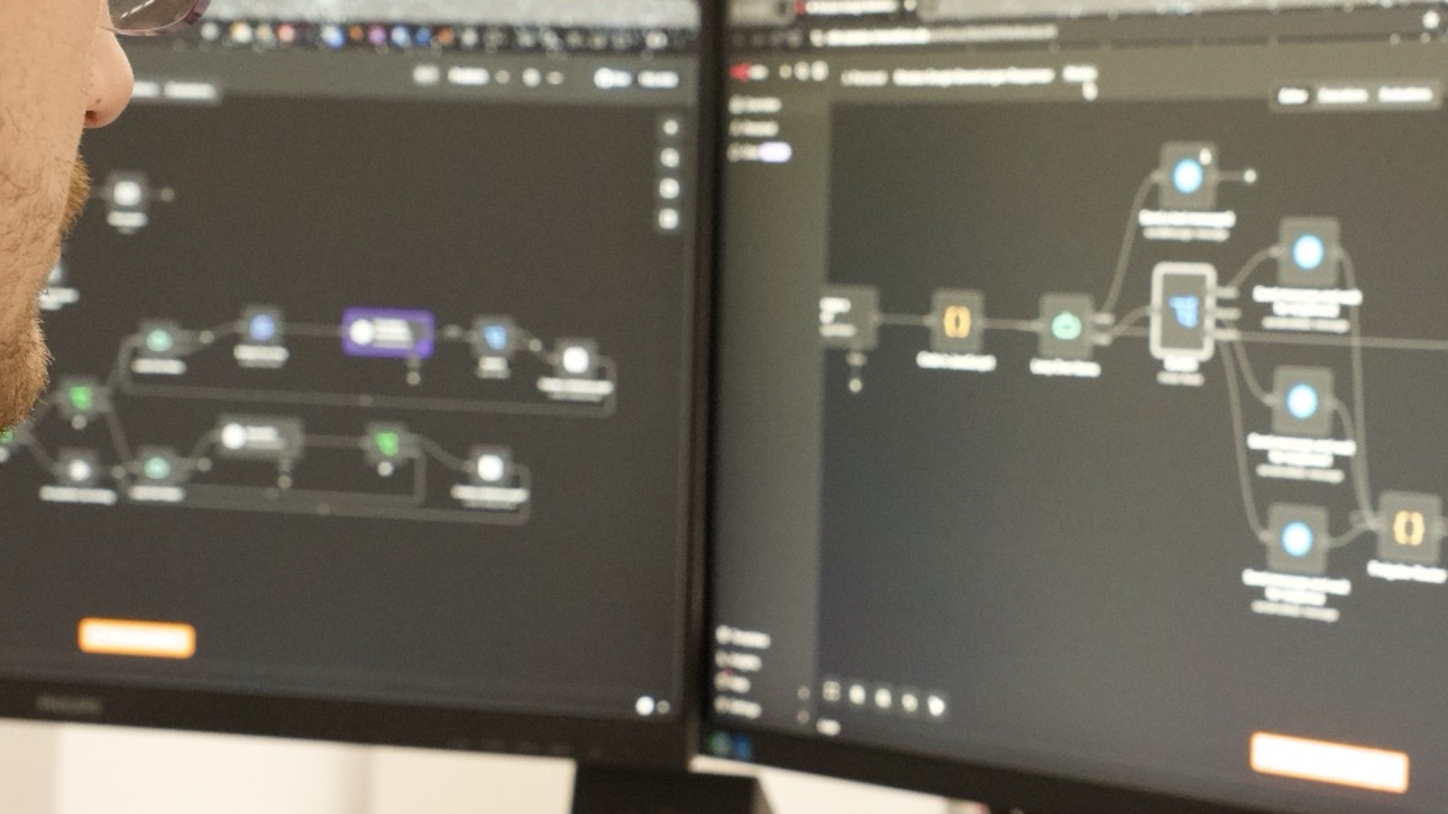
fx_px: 3239
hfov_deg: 25.2
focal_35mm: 84
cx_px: 824
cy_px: 469
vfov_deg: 14.3
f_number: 5.6
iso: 4000
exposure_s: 1/50
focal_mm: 33.2
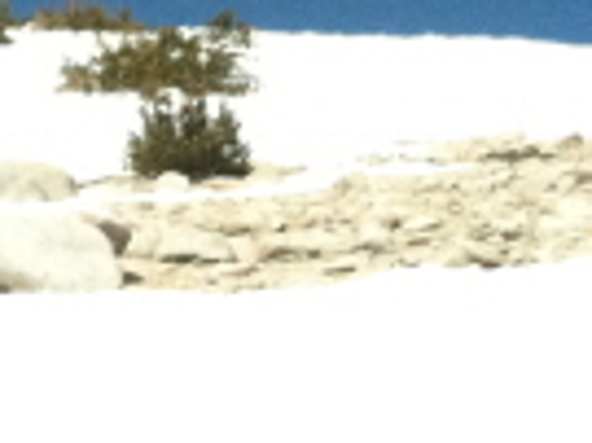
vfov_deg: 8.2
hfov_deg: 10.8
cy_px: 294
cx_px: -105
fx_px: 3093
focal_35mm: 181
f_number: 2.8
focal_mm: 3.85
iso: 200
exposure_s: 1/6000
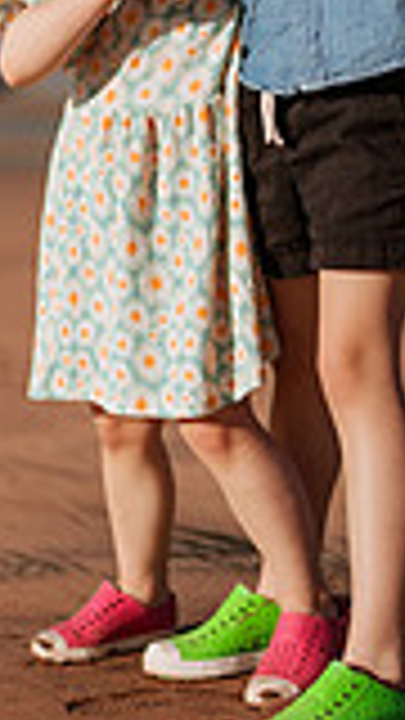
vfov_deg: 12.5
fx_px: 3265
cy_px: 36
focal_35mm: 171
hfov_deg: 7.1
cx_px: 230
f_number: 2
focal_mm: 58
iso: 50
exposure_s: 1/8000
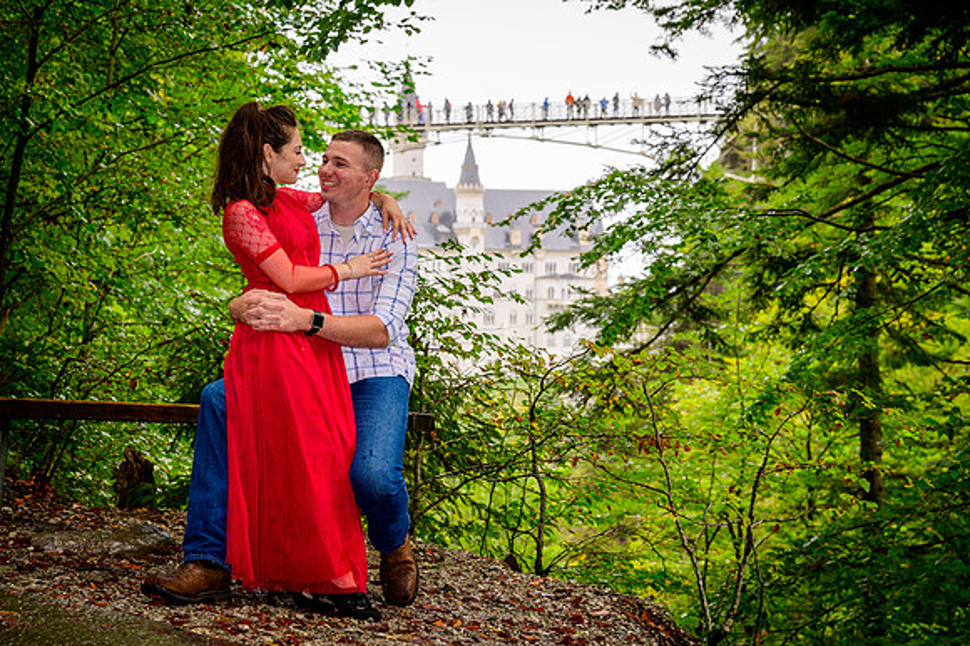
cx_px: 485
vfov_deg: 20.3
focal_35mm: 67
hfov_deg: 30.1
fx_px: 1804
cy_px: 323
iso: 400
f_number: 6.3
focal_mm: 67
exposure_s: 1/160
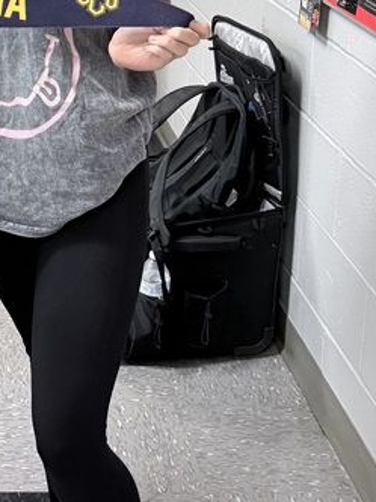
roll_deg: -0.6
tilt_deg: -12.5
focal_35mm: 74
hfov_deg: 19.1
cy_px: 23
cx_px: -44
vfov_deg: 25.3
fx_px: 1072
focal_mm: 6.76
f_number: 1.78
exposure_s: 1/60
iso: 500
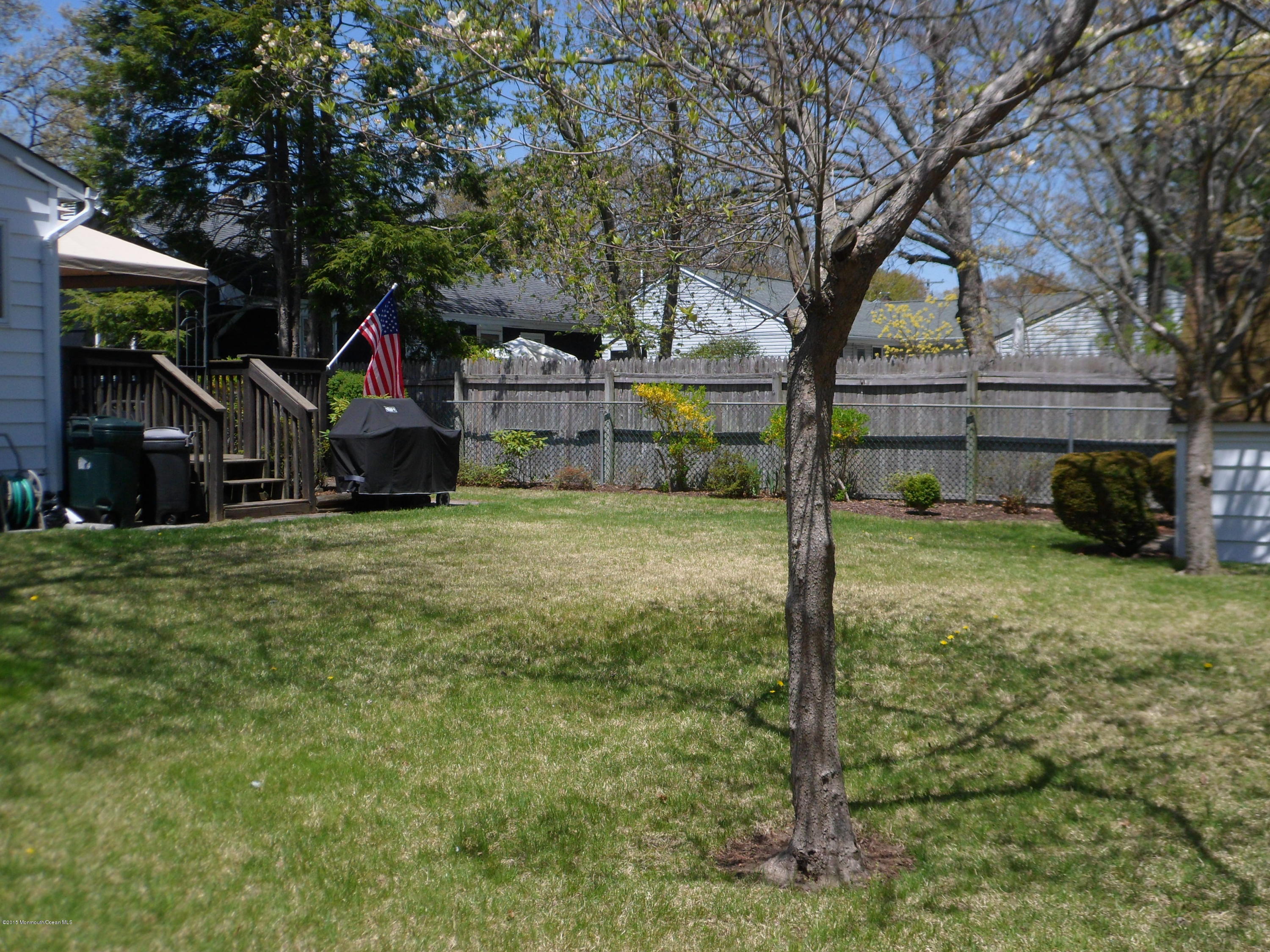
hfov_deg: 44.8
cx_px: 635
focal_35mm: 42
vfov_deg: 34.3
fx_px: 1541
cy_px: 476
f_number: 4
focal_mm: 6.5
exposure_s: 1/750
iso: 80
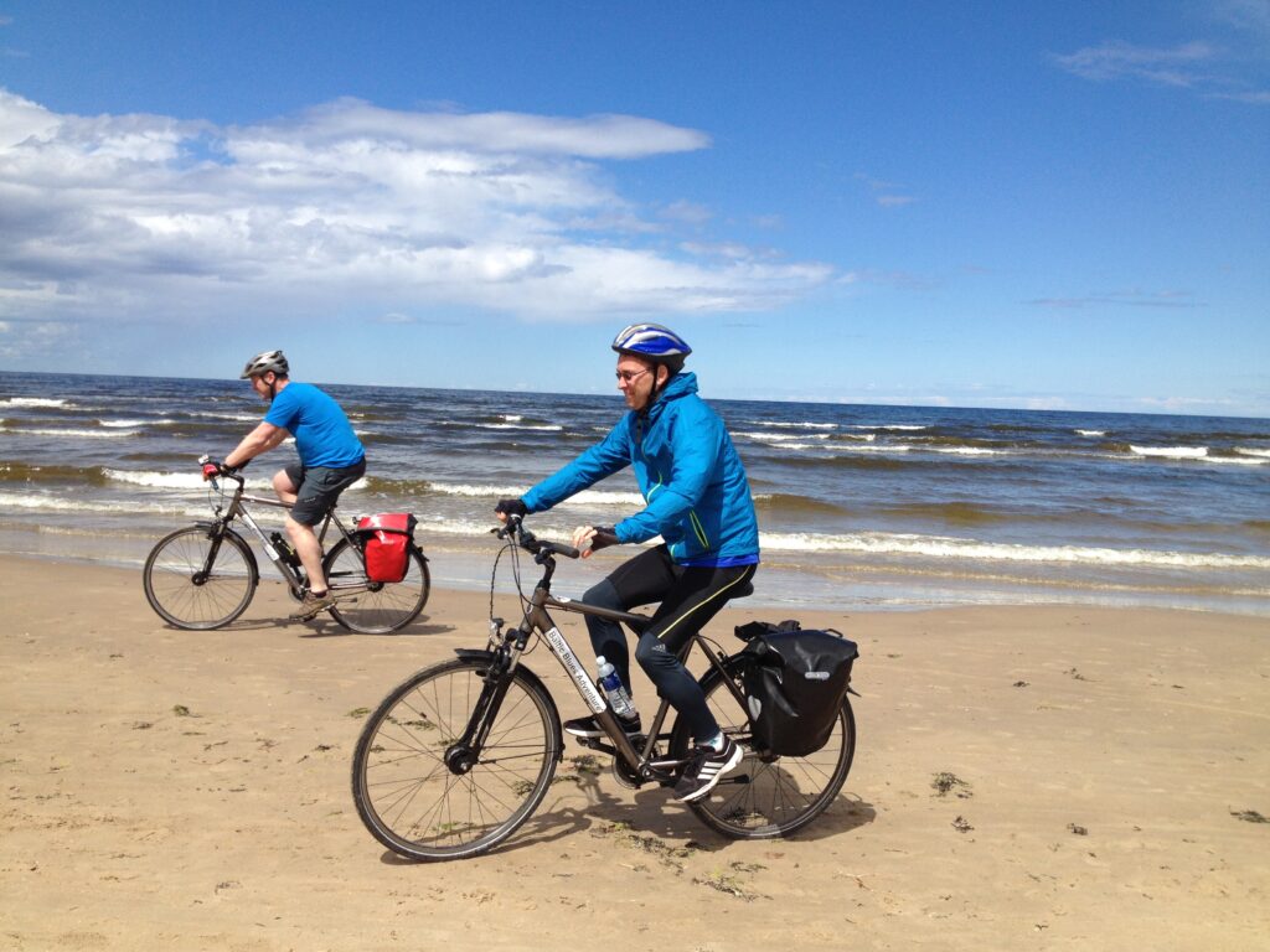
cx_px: 635
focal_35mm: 35
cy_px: 476
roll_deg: -3.1
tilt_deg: -4.7
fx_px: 1284
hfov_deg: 52.6
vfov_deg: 40.7
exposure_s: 1/2762
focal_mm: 4.28
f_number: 2.4
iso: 50
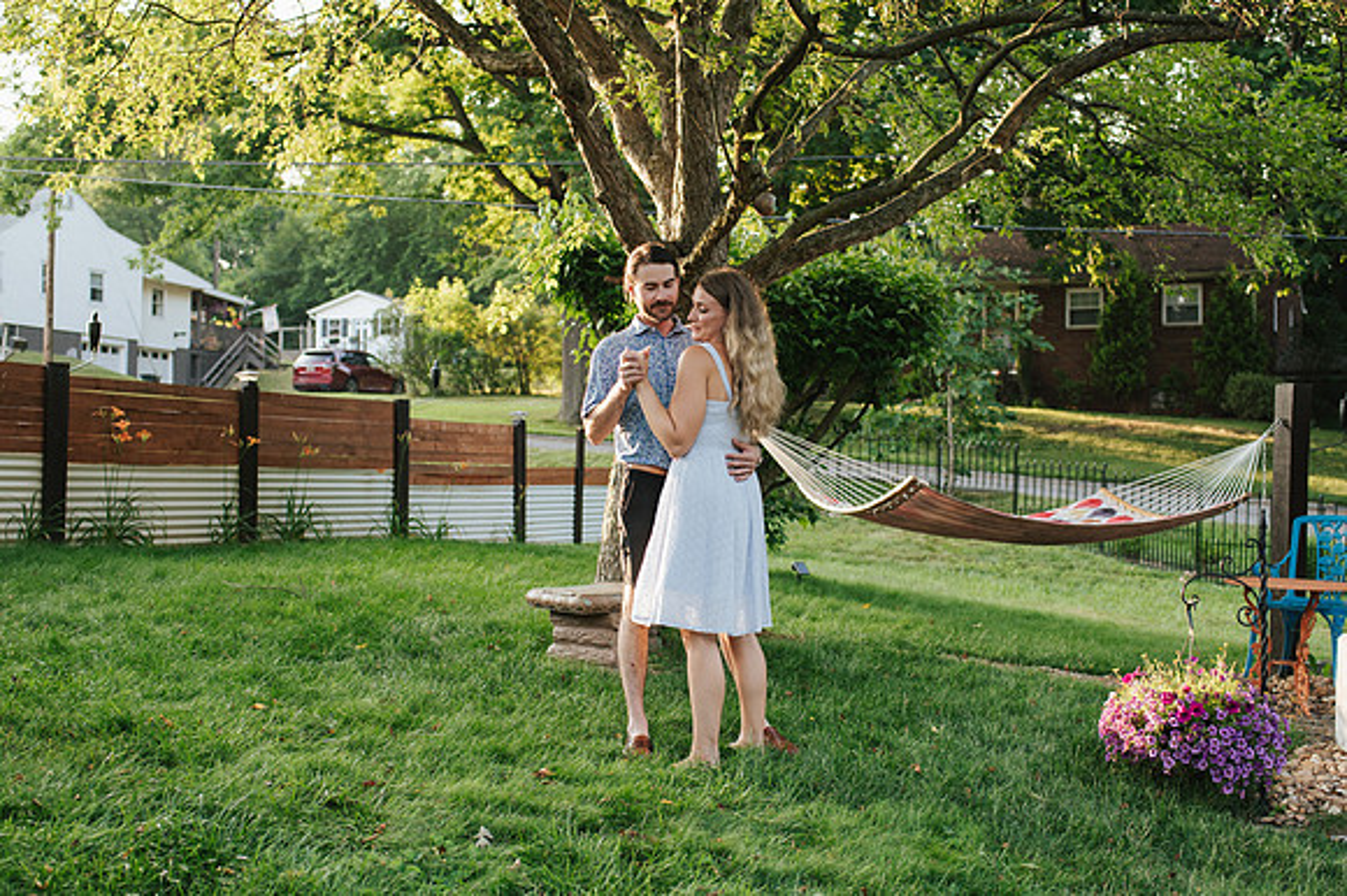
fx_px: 1653
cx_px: 683
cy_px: 461
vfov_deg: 30.3
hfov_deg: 44.3
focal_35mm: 44
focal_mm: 35
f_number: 2.8
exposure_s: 1/500
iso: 500
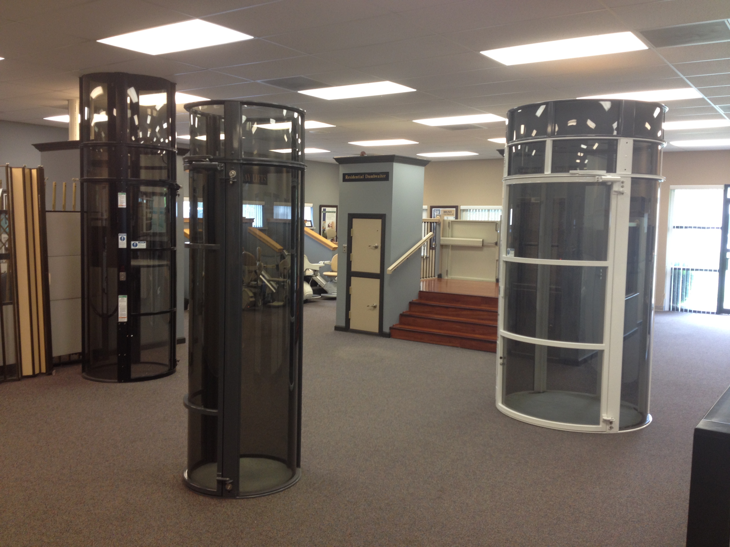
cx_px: 365
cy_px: 274
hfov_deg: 52.6
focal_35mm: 35
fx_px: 738
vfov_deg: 40.7
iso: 64
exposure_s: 1/20
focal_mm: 4.28
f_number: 2.4
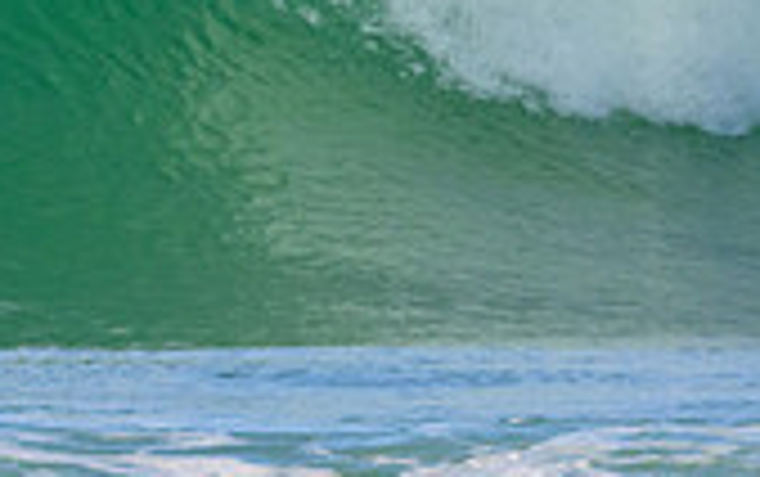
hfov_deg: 0.7
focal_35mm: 2801
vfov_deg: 0.5
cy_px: -83
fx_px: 58074
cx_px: -513
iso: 2200
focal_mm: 800
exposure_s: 1/1250
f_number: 11
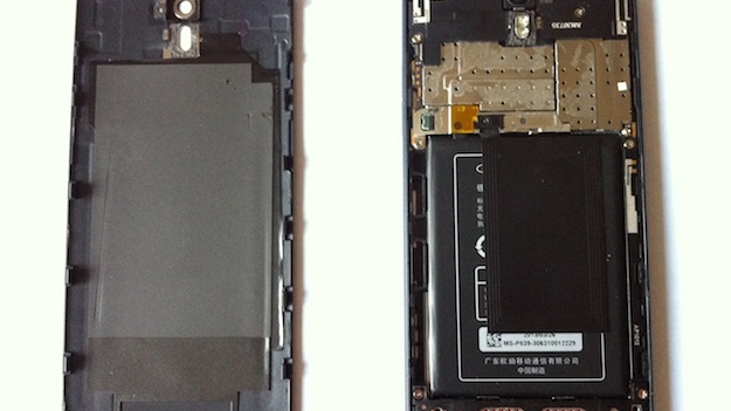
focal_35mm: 39
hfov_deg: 51.6
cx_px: 370
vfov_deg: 30.4
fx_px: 756
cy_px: 218
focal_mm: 3.85
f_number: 2.8
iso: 500
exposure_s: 1/15
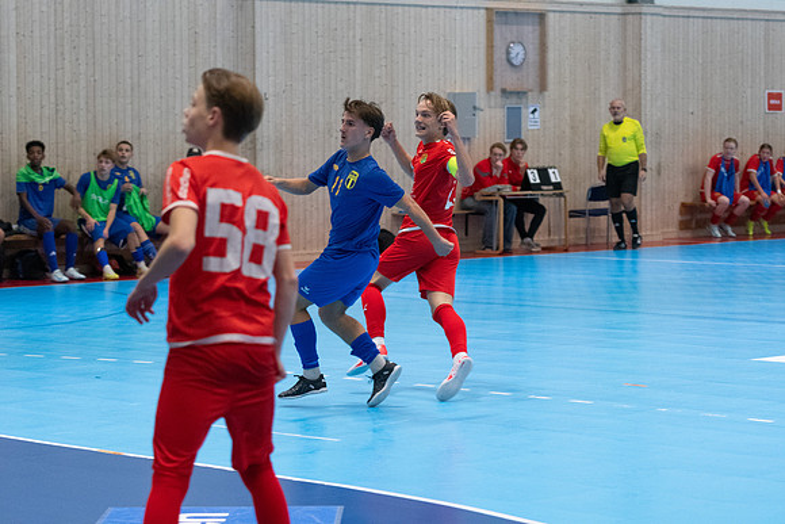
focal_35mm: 105
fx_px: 2290
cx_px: 392
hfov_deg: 19.5
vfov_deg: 13.0
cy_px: 262
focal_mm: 70
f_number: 3.2
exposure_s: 1/640
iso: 4000
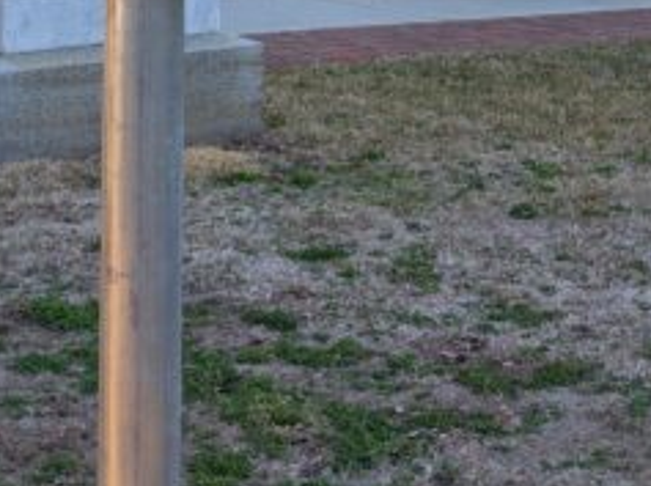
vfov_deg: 12.5
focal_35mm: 104
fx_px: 1953
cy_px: -493
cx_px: 283
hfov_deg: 18.9
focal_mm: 6.9
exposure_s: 1/660
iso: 21
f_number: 1.68
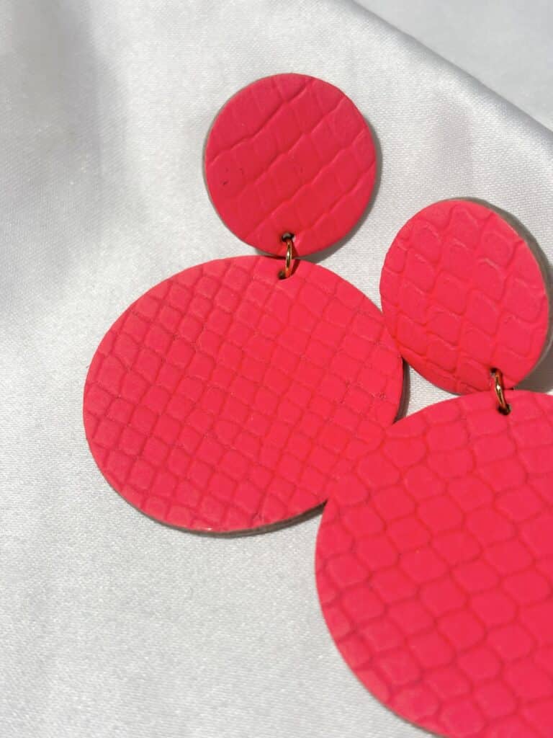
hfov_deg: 28.0
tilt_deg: -46.4
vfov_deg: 36.8
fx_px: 1108
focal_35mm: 52
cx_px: 276
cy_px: 369
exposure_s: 1/275
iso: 32
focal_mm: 5.96
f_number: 1.6
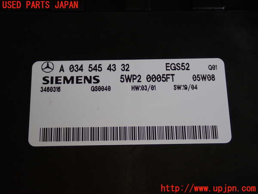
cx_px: 129
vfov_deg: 23.7
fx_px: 462
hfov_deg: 31.2
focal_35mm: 62
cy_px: 97
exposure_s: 1/60
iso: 200
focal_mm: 11.09
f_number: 3.6
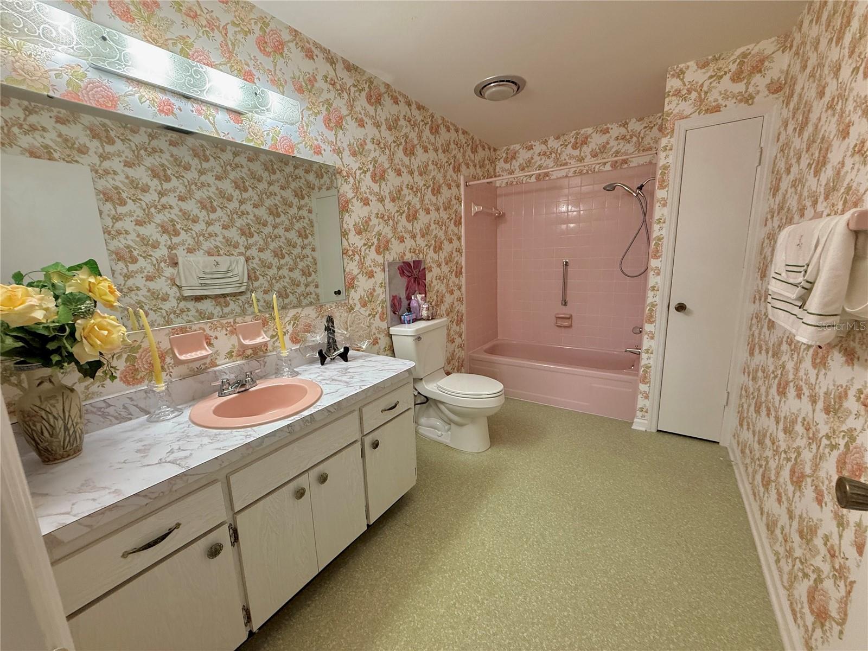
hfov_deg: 102.1
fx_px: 351
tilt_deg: -10.2
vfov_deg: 85.7
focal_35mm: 14
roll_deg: +0.7
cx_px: 434
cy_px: 326
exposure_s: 1/74
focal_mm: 2.22
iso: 320
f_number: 2.2
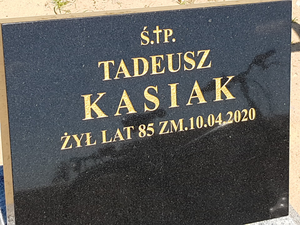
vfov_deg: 53.1
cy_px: 112
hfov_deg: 67.3
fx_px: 225
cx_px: 150
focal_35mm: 26
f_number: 1.7
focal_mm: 4.2
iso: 50
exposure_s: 1/1748
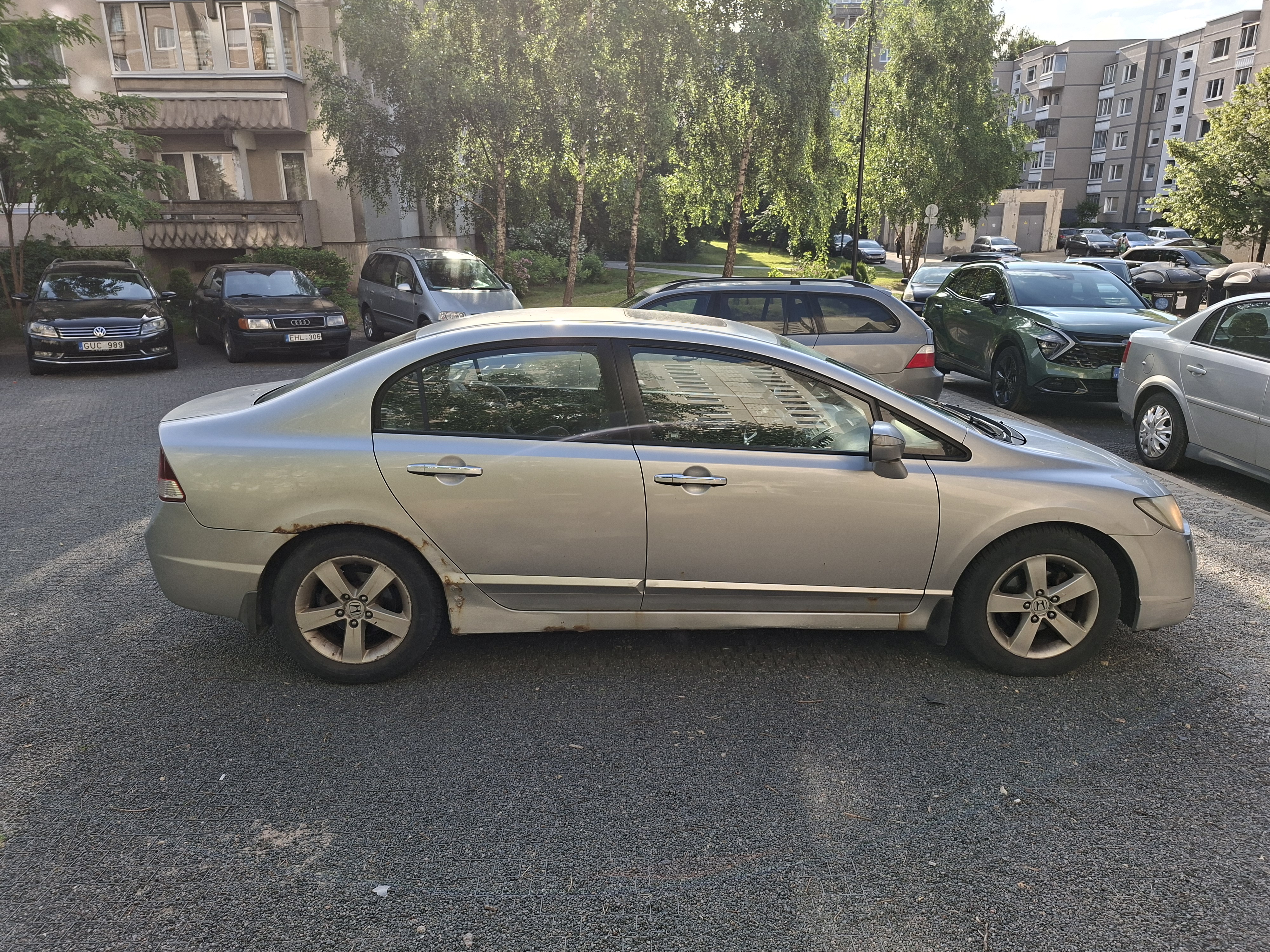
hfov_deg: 73.9
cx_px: 635
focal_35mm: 23
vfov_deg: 58.9
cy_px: 476
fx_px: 844
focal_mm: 5.54
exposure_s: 1/848
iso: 50
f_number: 1.8
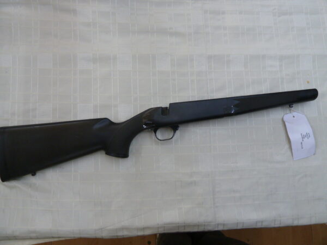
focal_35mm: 25
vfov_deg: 54.9
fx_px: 236
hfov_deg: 69.4
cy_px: 122
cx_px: 164
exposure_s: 1/30
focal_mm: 4.1
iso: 200
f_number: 3.3
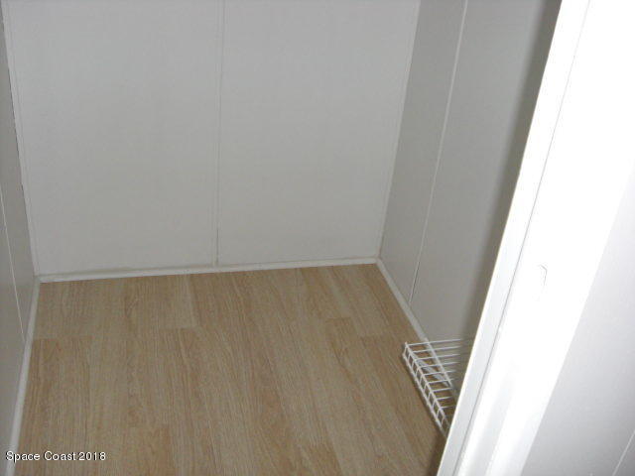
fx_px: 697
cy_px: 238
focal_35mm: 38
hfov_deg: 49.0
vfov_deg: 37.7
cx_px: 318
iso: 200
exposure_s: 1/60
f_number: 2.7
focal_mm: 6.2
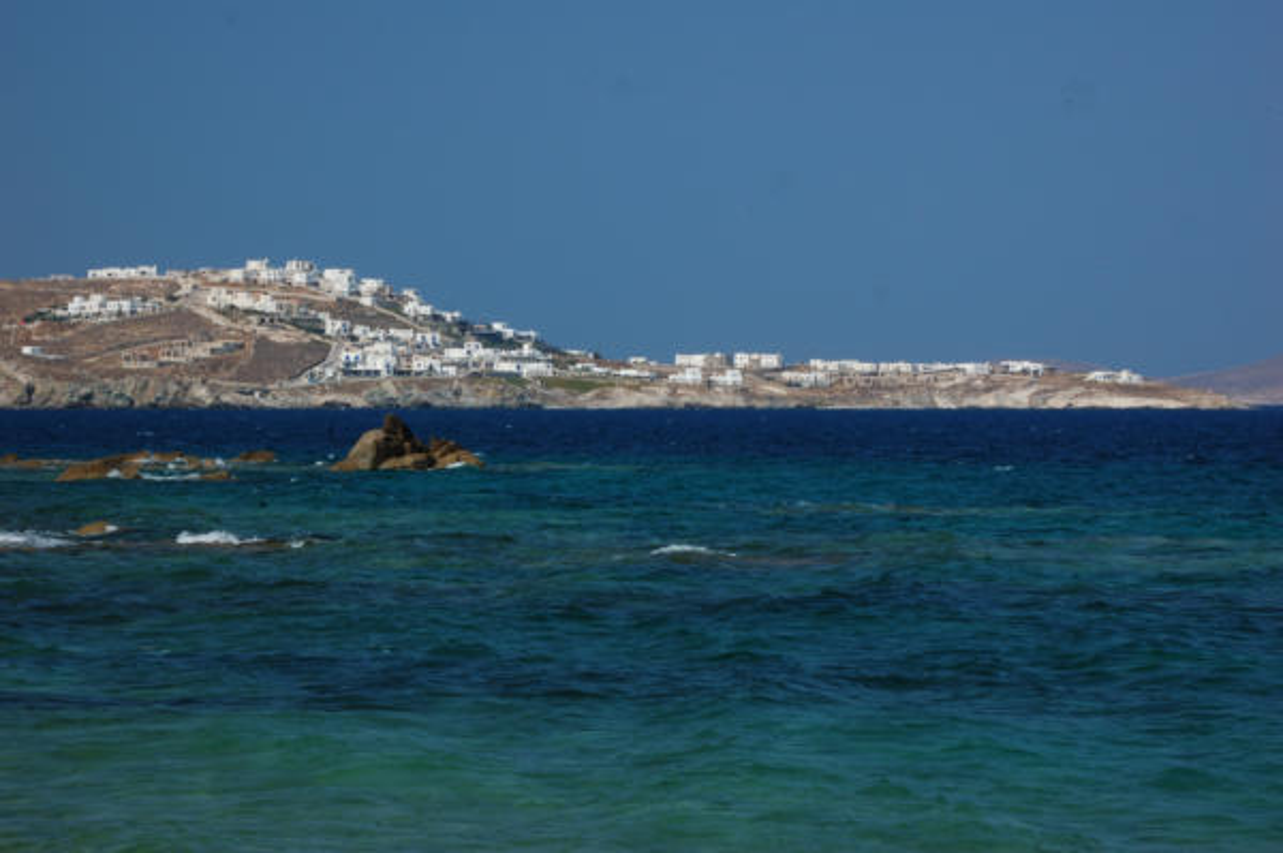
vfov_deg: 12.2
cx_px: 642
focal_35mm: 112
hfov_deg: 18.2
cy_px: 426
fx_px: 4006
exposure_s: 1/40
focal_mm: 75
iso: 200
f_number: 22
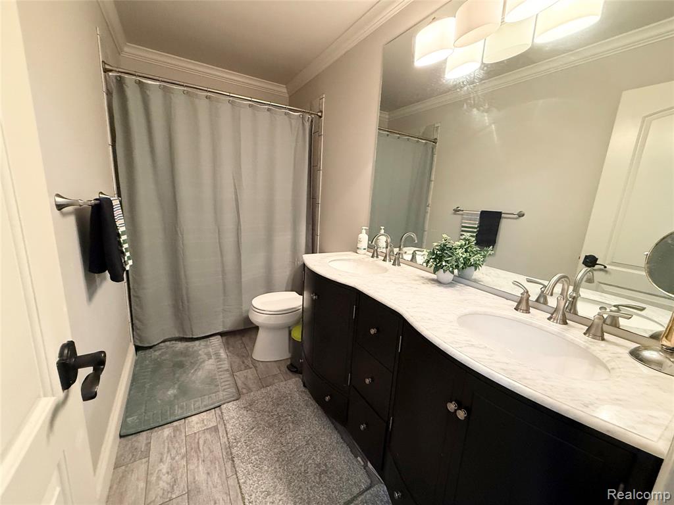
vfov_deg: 85.7
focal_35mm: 14
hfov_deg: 102.1
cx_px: 337
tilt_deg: -11.9
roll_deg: -3.1
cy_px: 252
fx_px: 273
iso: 500
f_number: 2.2
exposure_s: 1/60
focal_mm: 2.22
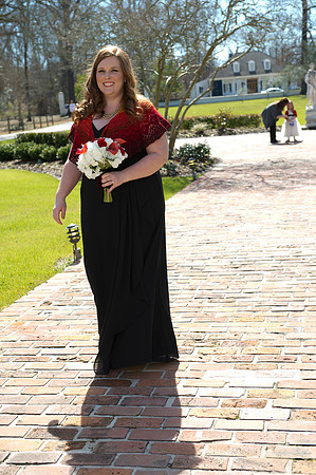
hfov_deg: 23.3
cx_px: 158
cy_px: 238
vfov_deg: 34.5
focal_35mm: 58
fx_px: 765
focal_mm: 58
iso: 100
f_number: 5.6
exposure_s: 1/200
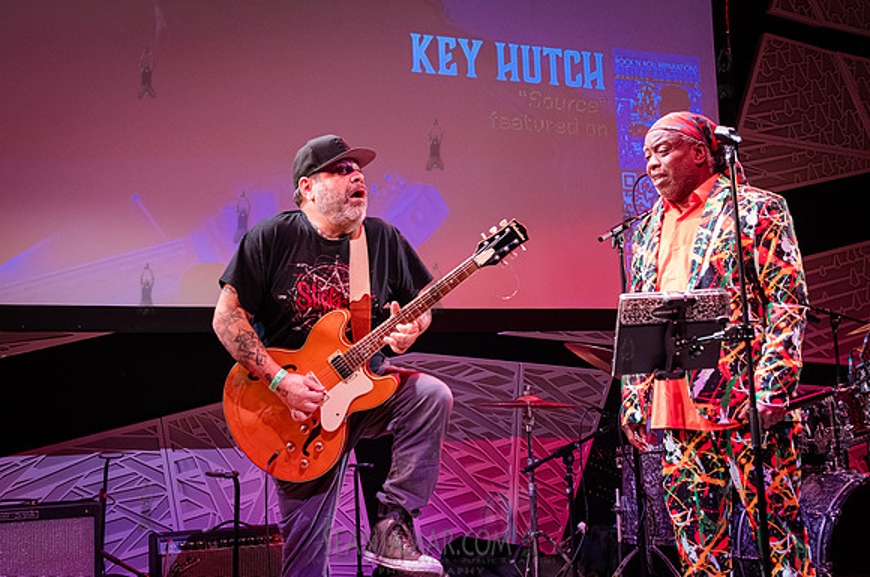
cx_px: 418
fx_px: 1091
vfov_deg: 29.6
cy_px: 258
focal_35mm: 45
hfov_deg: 43.5
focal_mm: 41
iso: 10000
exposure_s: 1/640
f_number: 3.5
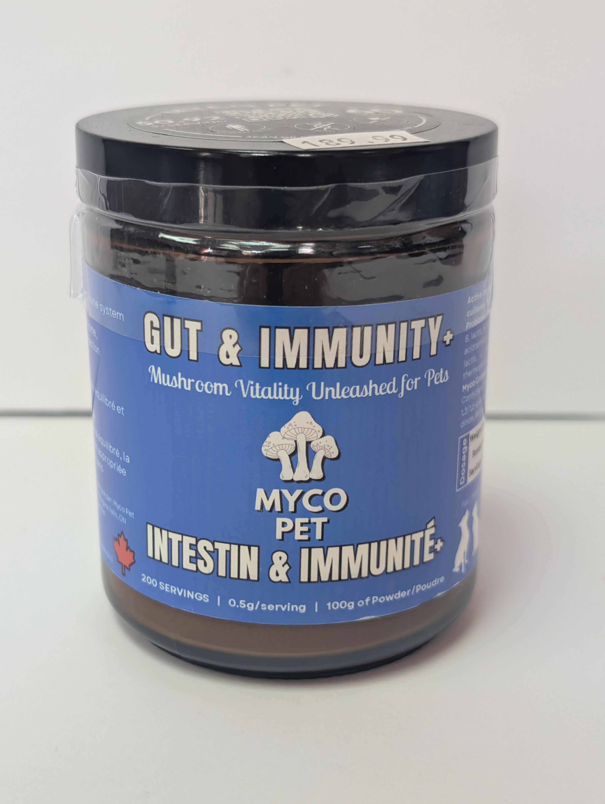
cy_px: 402
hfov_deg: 29.7
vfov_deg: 38.9
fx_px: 1139
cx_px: 302
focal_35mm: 49
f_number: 1.68
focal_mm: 6.9
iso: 266
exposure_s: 1/120
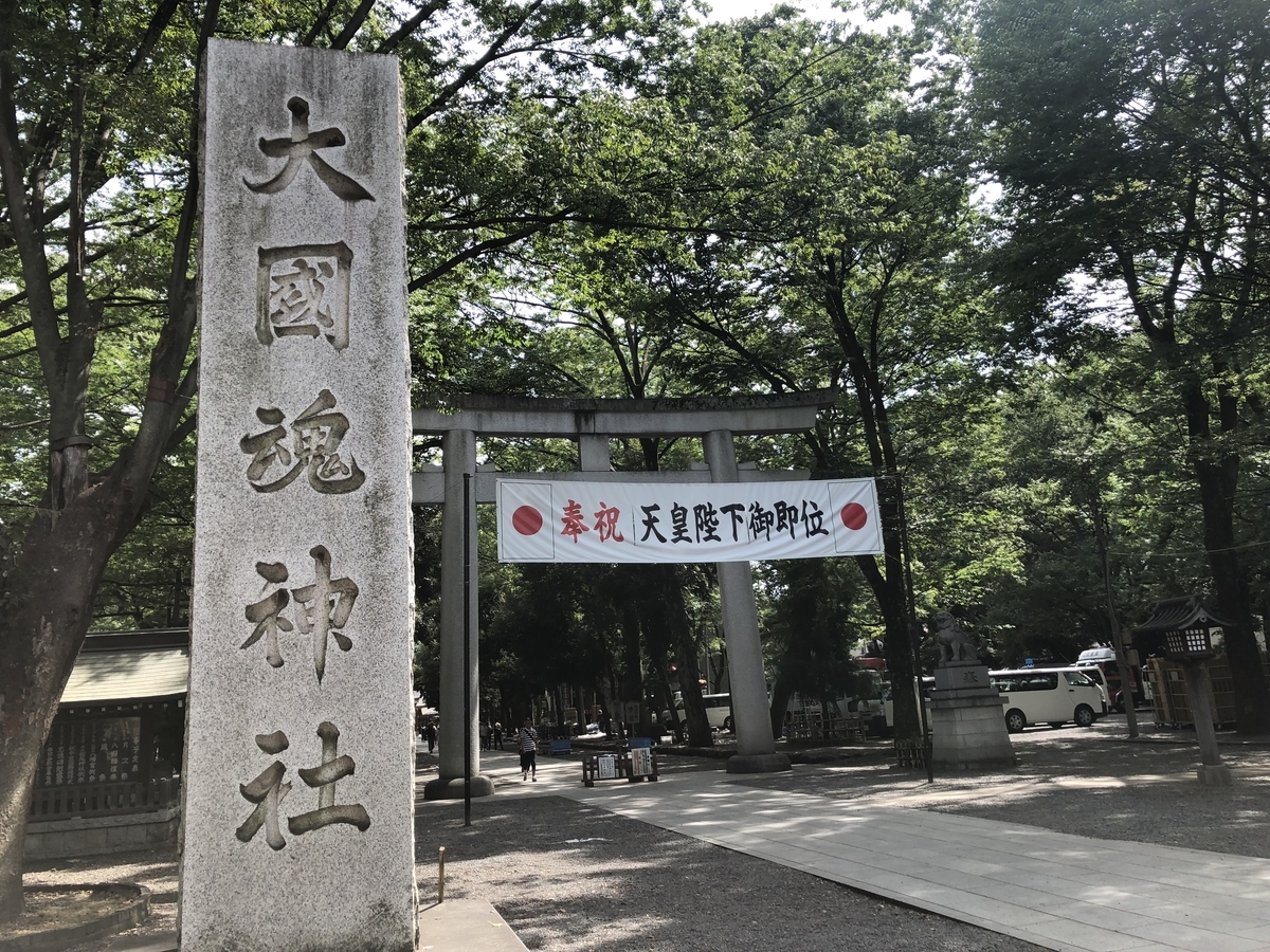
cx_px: 635
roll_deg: +1.2
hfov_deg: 63.4
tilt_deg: +16.7
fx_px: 1027
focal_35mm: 28
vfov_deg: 49.7
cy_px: 476
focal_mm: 4
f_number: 1.8
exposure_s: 1/546
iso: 20
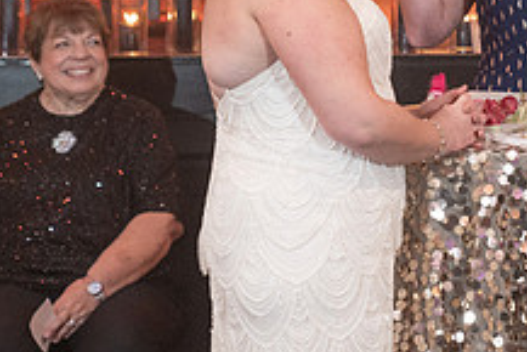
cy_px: -30
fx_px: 2739
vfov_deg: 7.3
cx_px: 566
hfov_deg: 10.9
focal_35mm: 187
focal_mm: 70
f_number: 4
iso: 4000
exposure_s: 1/100
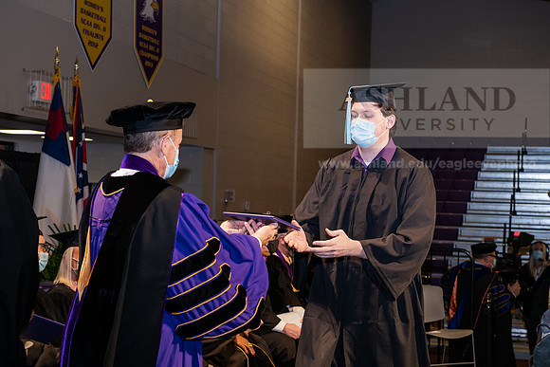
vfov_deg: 21.9
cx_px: 275
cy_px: 184
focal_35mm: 62
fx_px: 947
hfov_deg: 32.4
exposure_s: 1/200
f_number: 6.3
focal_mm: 62
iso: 1600
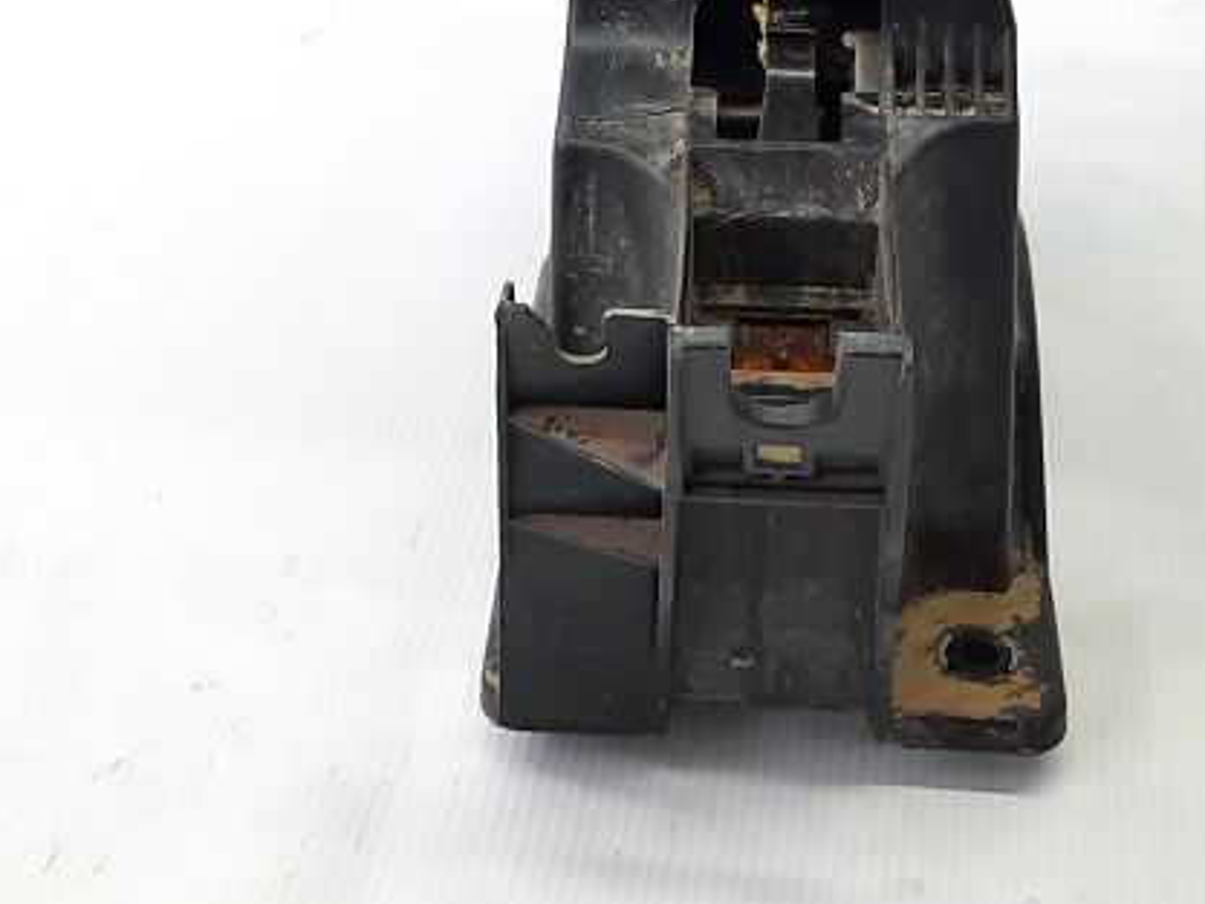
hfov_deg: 27.0
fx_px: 2507
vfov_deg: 19.0
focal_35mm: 72
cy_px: -248
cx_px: 601
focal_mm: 4.6
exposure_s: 1/50
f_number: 2
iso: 80
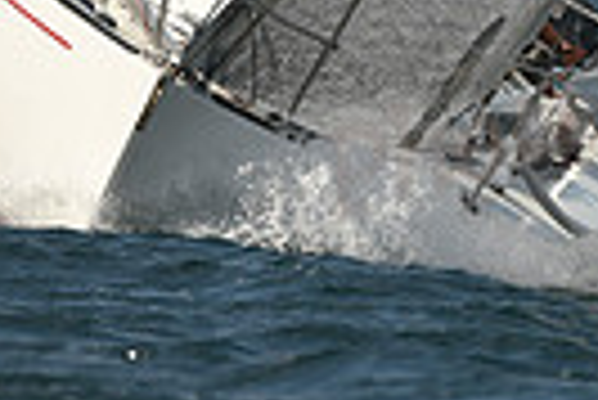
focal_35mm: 1309
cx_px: 94
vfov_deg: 1.1
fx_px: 21767
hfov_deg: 1.6
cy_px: -70
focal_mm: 300
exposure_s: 1/1000
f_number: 6.3
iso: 250
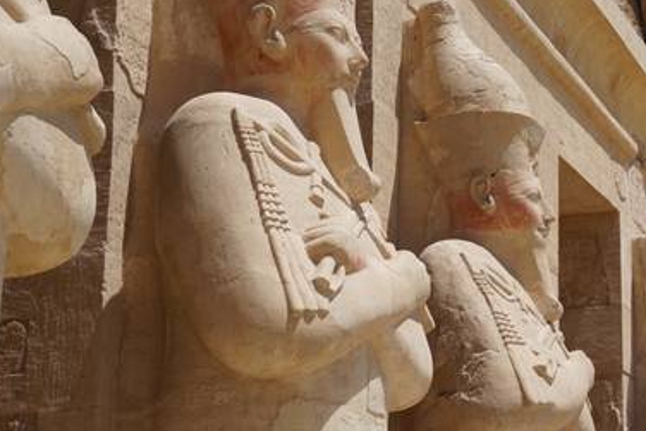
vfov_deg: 15.5
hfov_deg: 22.9
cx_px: 469
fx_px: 1580
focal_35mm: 88
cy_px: 296
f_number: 9
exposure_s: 1/400
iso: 100
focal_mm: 46
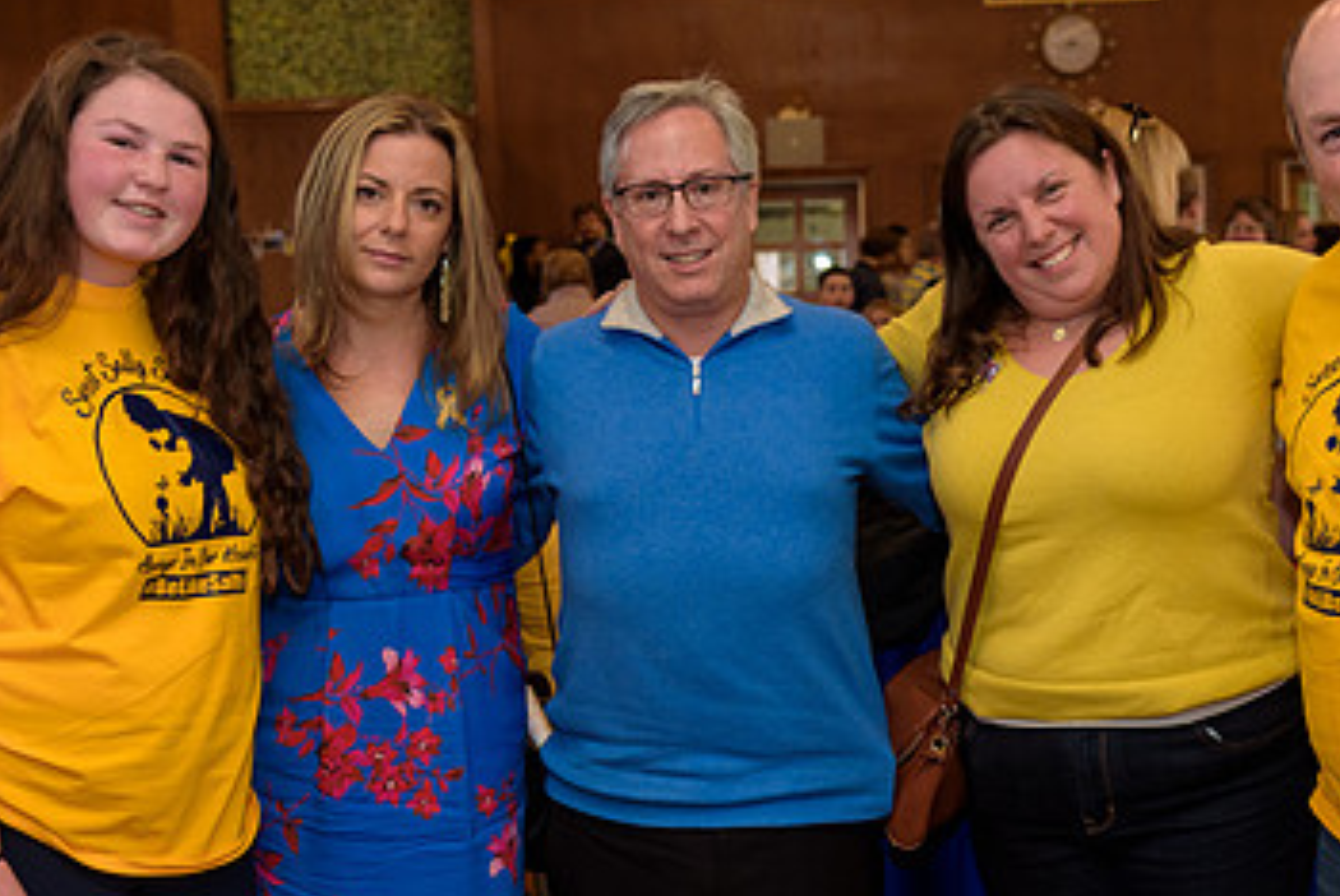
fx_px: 2161
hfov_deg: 34.3
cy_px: 507
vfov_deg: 23.4
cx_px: 800
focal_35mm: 58
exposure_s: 1/100
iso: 640
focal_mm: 35
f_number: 4
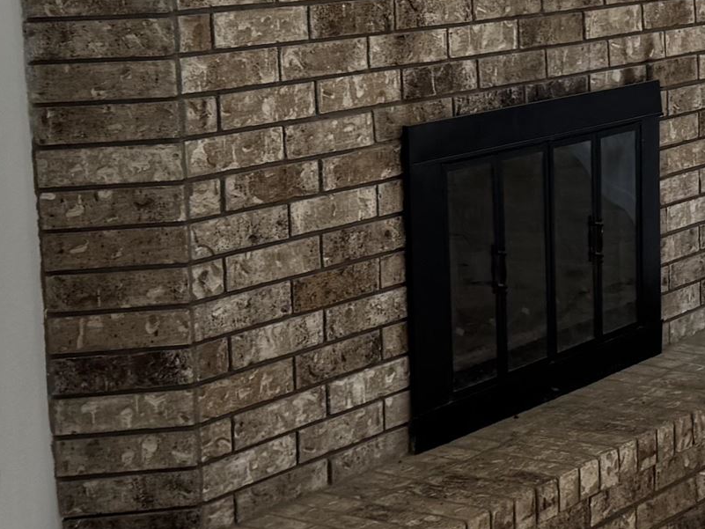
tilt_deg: -6.6
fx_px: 1874
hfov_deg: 20.4
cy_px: 132
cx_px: 752
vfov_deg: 16.0
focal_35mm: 92
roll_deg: +1.3
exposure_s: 1/183
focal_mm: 6.76
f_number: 1.78
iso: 80
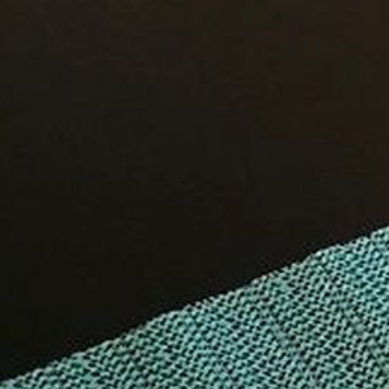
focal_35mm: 197
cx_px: 1401
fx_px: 2505
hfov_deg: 7.2
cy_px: -277
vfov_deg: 8.6
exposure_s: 1/30
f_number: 2.2
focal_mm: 3.95
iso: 200
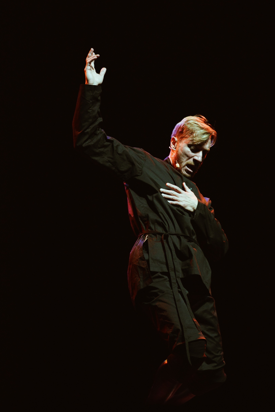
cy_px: 202
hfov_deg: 15.7
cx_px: 159
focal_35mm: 87
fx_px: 996
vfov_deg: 23.4
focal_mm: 70
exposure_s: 1/1250
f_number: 5
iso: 5000
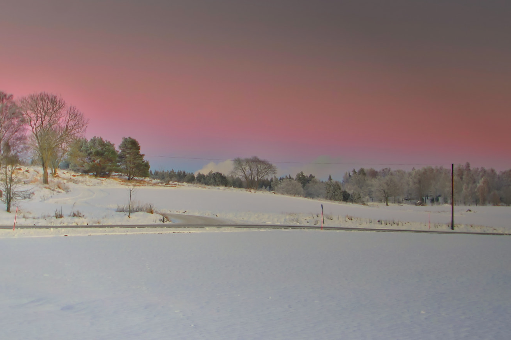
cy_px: 109
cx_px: 197
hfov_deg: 35.5
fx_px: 794
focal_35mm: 56
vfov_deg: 24.0
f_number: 4.5
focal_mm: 24
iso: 100
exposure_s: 1/20
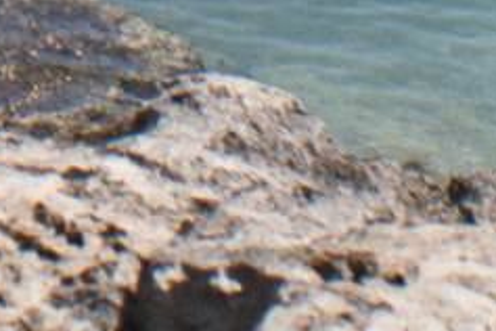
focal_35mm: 378
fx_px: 5208
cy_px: -449
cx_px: 6
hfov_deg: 5.4
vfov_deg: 3.6
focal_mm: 70
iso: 320
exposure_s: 1/1000
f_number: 6.3
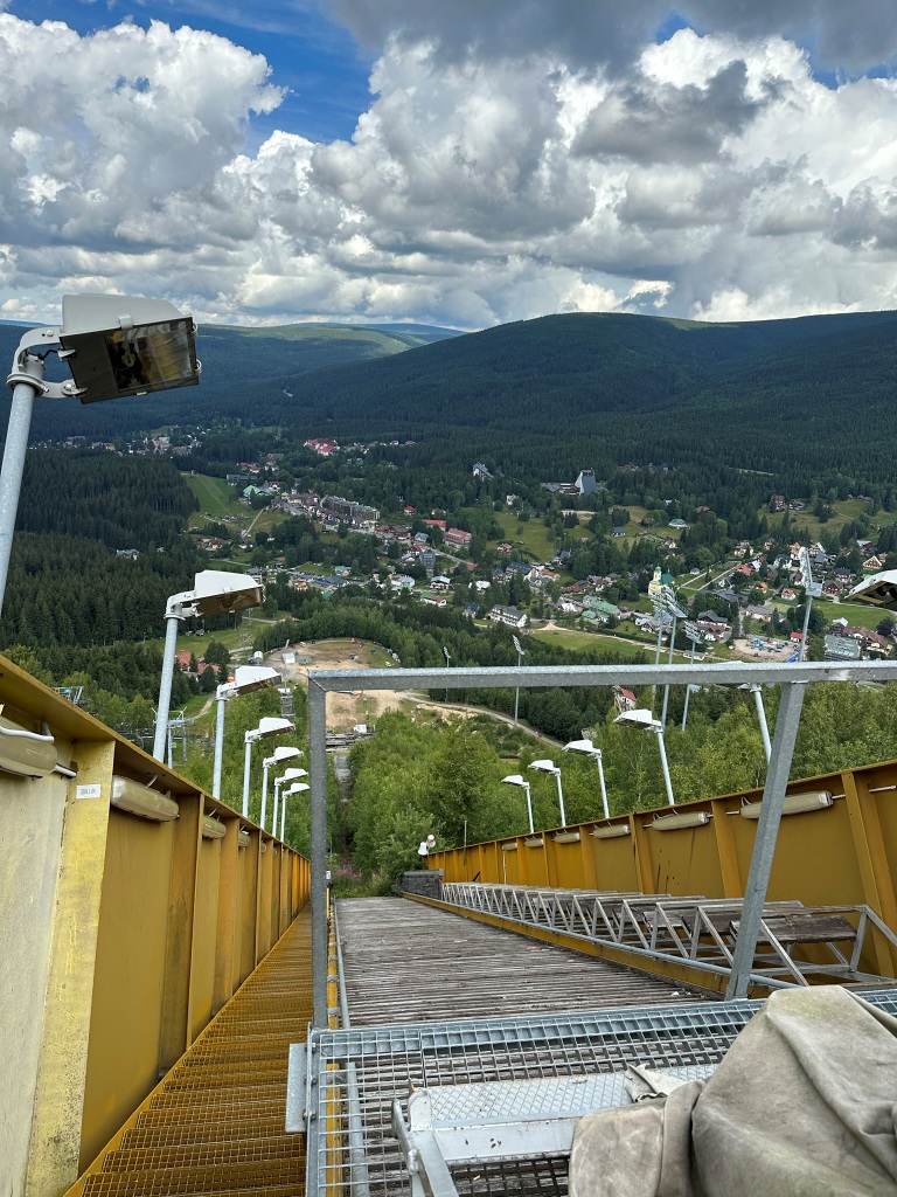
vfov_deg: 71.6
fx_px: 829
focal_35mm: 24
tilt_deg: -15.7
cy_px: 598
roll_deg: -2.0
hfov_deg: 56.8
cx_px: 448
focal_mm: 6.86
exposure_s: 1/3058
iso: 80
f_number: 1.78
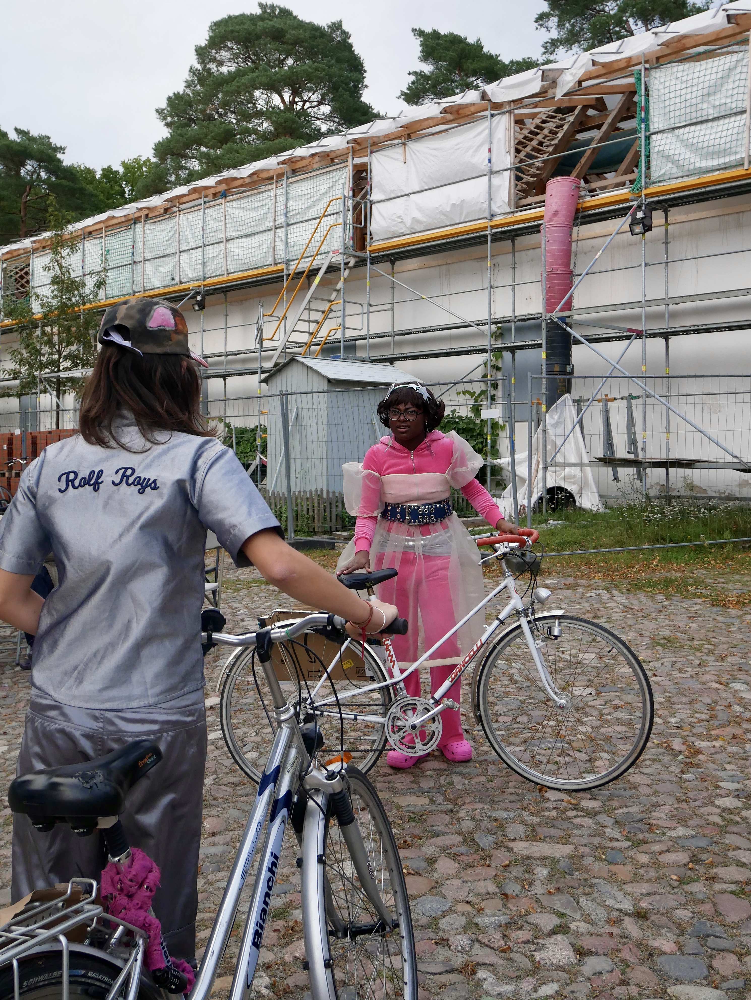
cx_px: 376
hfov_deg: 44.2
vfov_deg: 56.8
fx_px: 925
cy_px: 500
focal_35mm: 32
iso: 400
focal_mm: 16
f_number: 4.5
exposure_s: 1/200
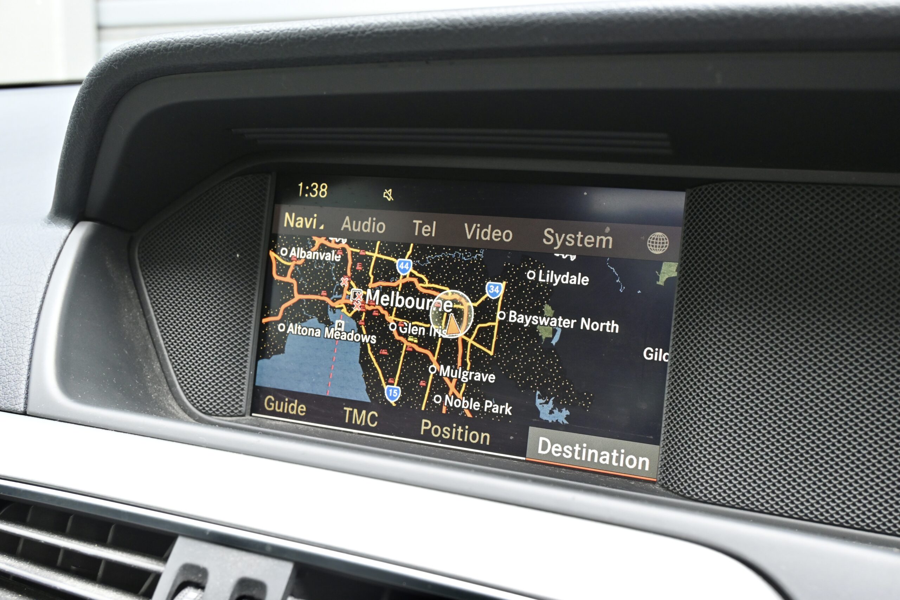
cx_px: 450
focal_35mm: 39
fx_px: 975
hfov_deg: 49.6
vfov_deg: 34.2
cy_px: 300
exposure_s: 1/30
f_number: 7.1
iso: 900
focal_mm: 26
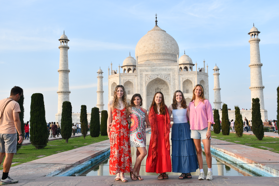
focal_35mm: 39
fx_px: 302
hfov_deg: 49.6
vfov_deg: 34.2
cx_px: 140
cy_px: 93
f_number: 7.1
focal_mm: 26
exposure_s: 1/200
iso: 200
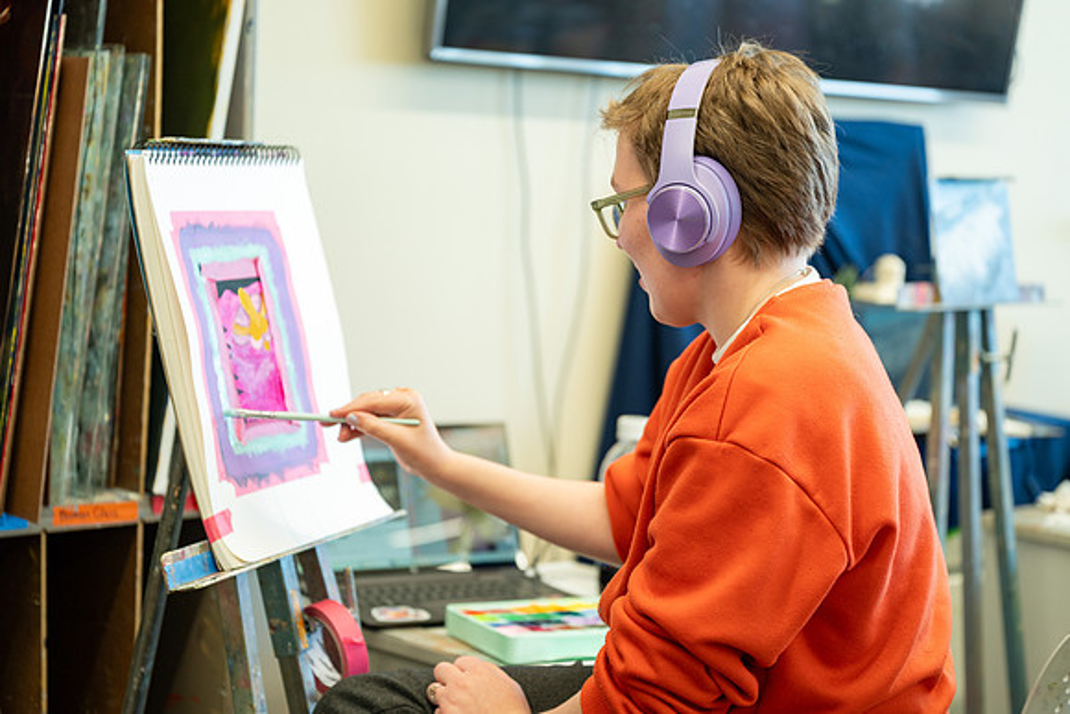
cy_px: 357
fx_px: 2081
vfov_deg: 19.5
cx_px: 535
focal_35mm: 70
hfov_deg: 28.8
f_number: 2.8
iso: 320
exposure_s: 1/100
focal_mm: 70
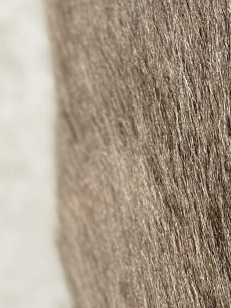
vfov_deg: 8.6
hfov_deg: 6.2
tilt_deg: -19.0
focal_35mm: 231
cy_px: 148
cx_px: 490
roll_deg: +0.5
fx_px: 2055
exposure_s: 1/120
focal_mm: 6.86
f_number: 1.78
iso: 125
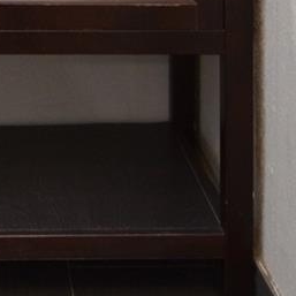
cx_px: 1
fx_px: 919
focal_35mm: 95
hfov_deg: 17.9
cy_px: -244
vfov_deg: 15.6
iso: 450
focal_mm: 12
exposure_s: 1/60
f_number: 4
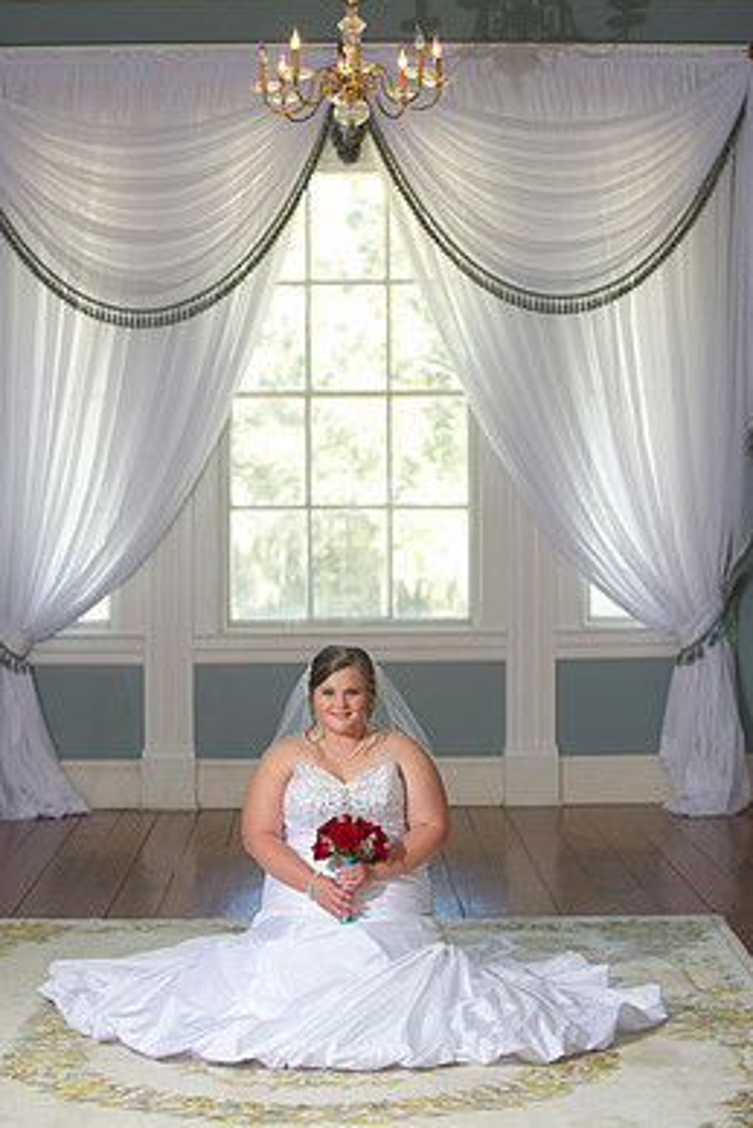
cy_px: 555
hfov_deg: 16.9
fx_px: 2539
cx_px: 359
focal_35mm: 81
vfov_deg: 25.0
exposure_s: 1/80
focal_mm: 70
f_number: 3.2
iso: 400
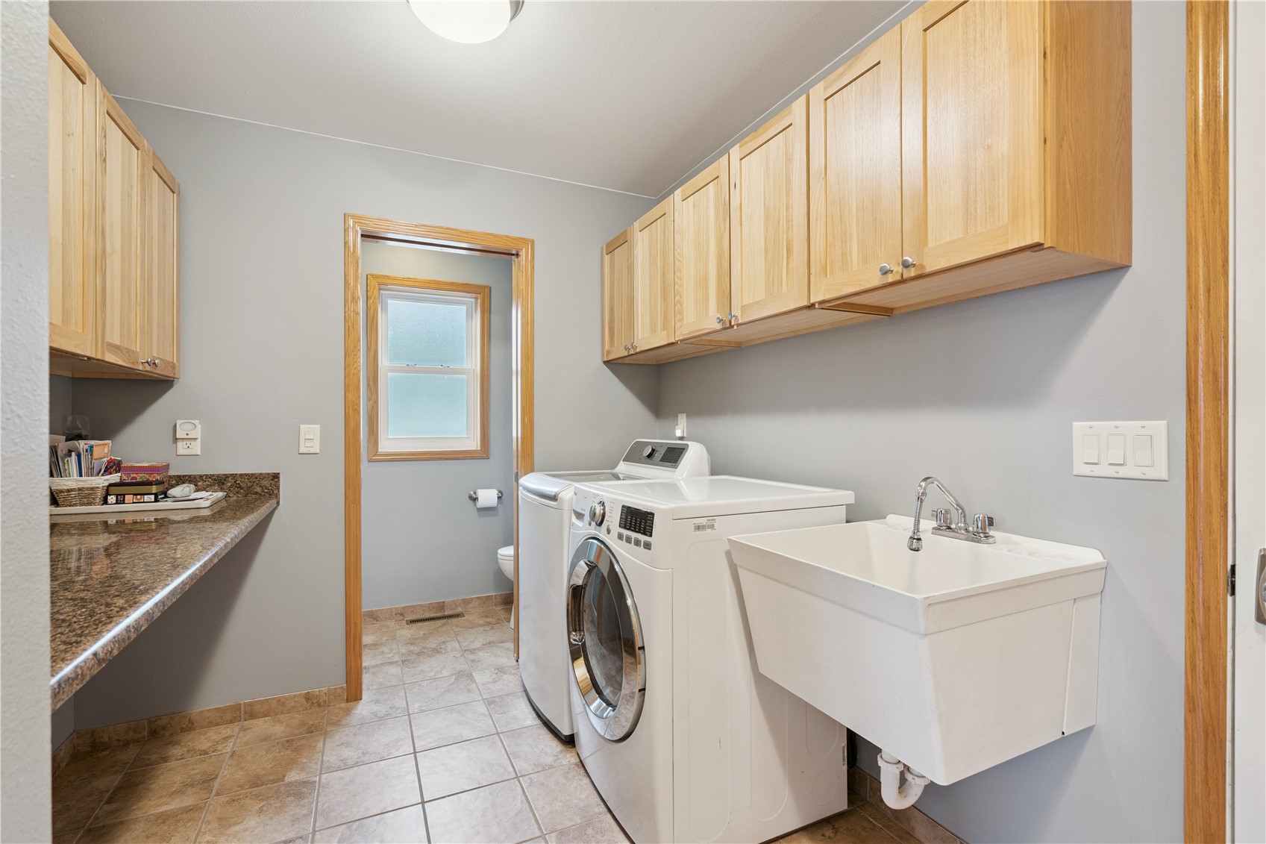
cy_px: 422
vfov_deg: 73.7
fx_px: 563
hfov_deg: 96.7
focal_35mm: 16
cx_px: 633
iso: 400
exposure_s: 1/8
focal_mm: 16
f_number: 8
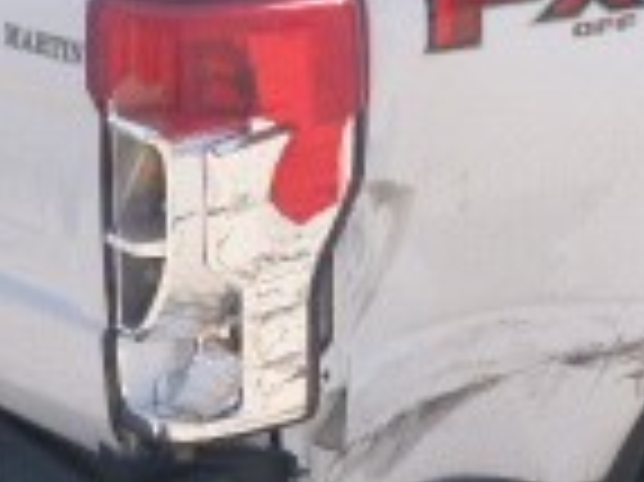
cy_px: 126
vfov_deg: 13.2
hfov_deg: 17.2
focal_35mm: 112
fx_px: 2082
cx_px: 644
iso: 100
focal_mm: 4.5
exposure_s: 1/320
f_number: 3.9
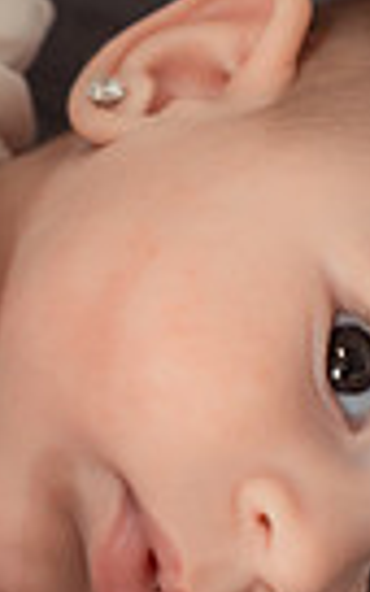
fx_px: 6679
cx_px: -159
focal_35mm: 414
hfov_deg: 3.2
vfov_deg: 5.1
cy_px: 550
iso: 1600
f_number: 2.2
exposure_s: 1/160
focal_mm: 85
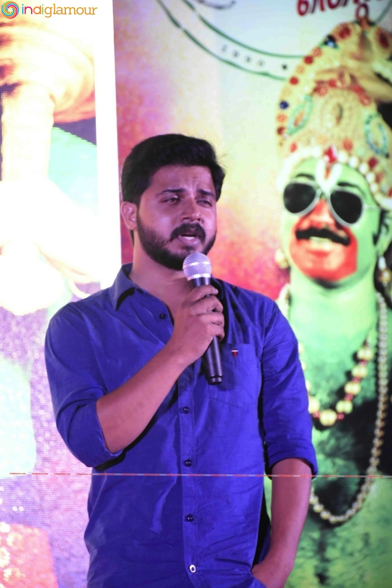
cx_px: 196
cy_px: 294
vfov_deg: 12.2
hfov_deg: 8.2
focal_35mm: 168
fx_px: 2744
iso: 3200
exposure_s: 1/160
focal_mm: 112
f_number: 6.3
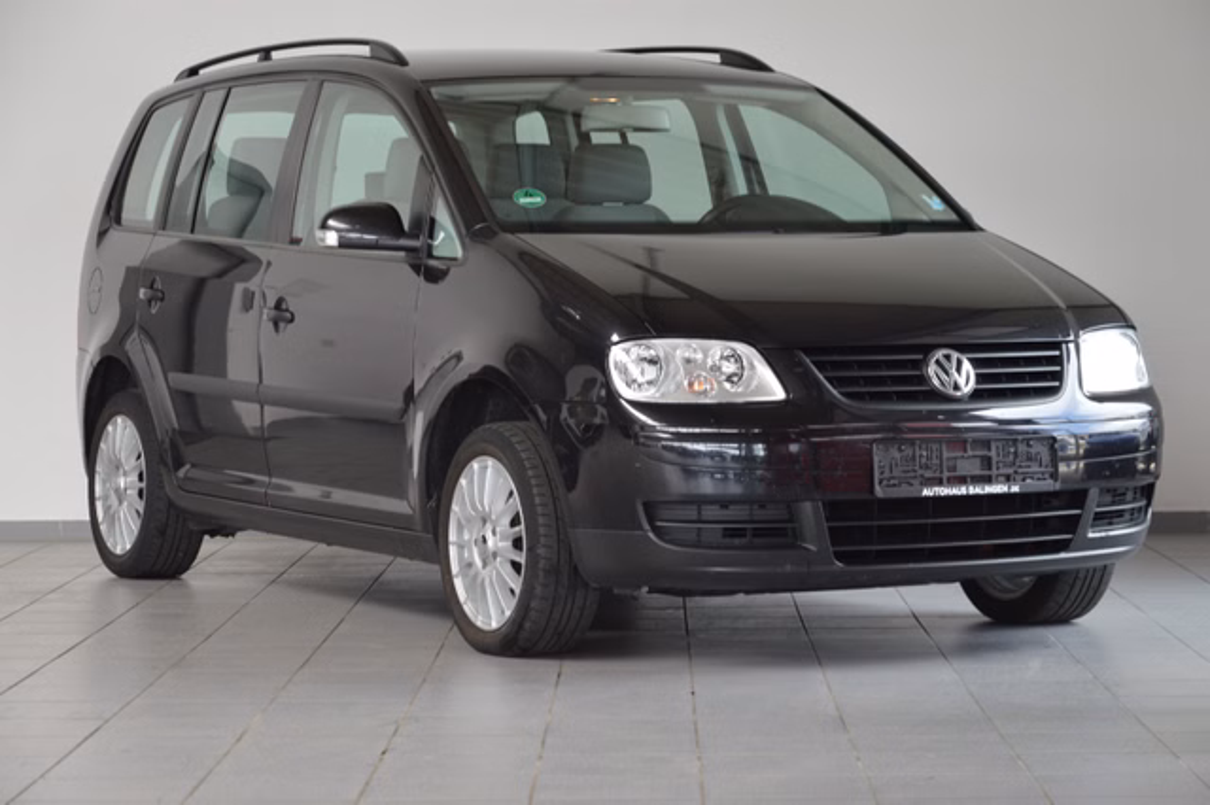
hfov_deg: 19.5
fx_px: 3527
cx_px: 605
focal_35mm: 105
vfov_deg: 13.0
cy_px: 402
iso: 400
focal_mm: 70
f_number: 5.3
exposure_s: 1/80
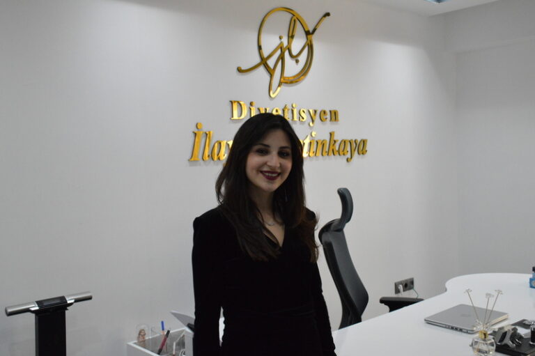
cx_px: 268
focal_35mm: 39
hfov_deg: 49.6
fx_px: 579
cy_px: 178
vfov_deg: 34.2
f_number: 7.1
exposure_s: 1/200
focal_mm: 26
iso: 3200
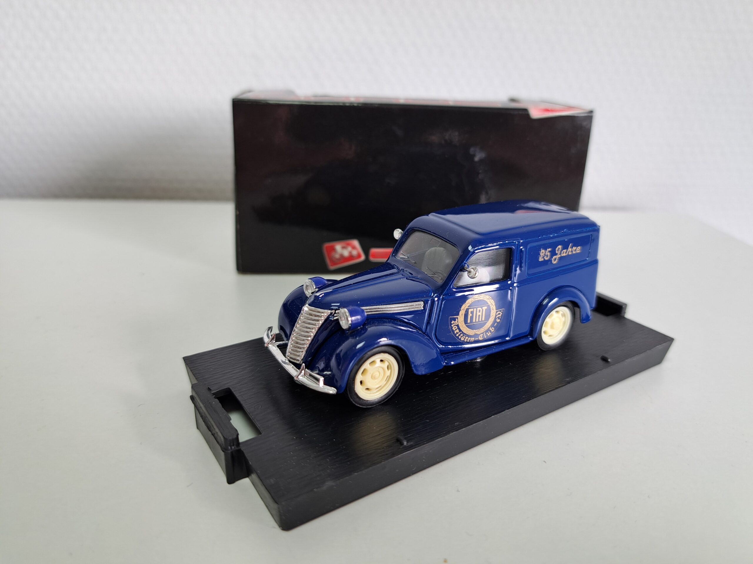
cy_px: 282
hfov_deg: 71.6
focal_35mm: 24
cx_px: 376
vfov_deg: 56.8
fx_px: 522
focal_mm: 5.23
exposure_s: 1/50
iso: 50
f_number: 1.8
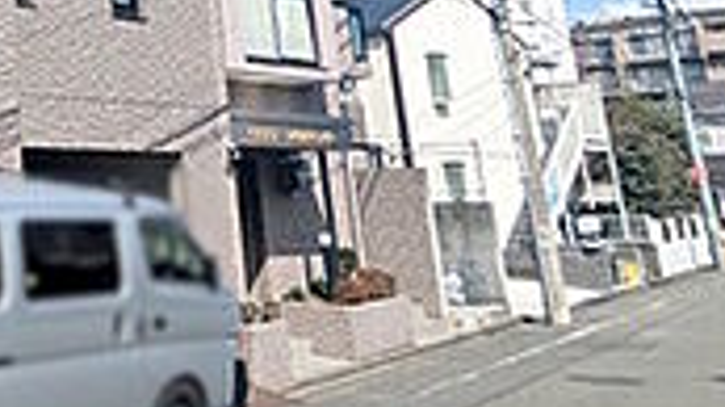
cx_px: -109
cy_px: -88
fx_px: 1018
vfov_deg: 21.0
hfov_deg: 33.2
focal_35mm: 53
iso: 43
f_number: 2.2
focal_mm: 1.83
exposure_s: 1/1751
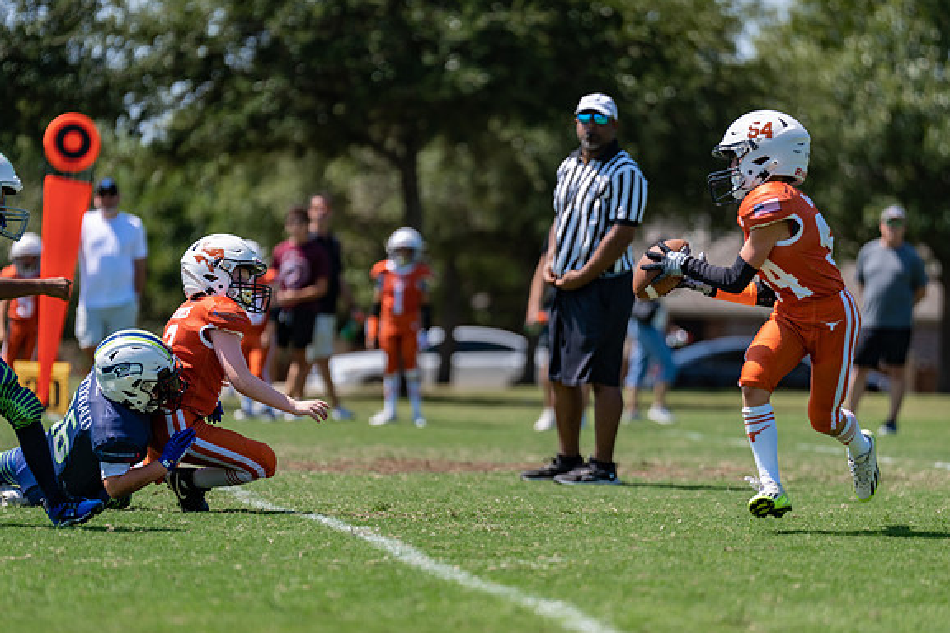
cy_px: 368
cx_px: 500
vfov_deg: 5.4
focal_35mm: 253
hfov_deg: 8.1
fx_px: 6676
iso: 100
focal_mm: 200
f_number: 3.2
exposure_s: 1/1250
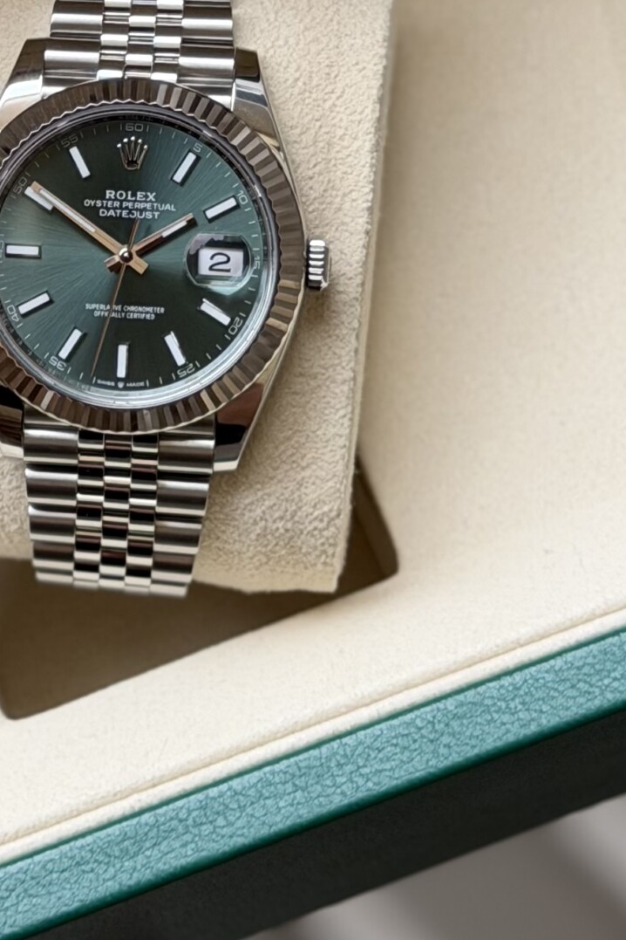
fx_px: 2321
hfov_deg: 15.3
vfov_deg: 22.7
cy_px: 246
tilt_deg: -39.8
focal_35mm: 89
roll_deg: -0.1
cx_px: 133
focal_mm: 6.76
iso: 64
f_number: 1.78
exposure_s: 1/527
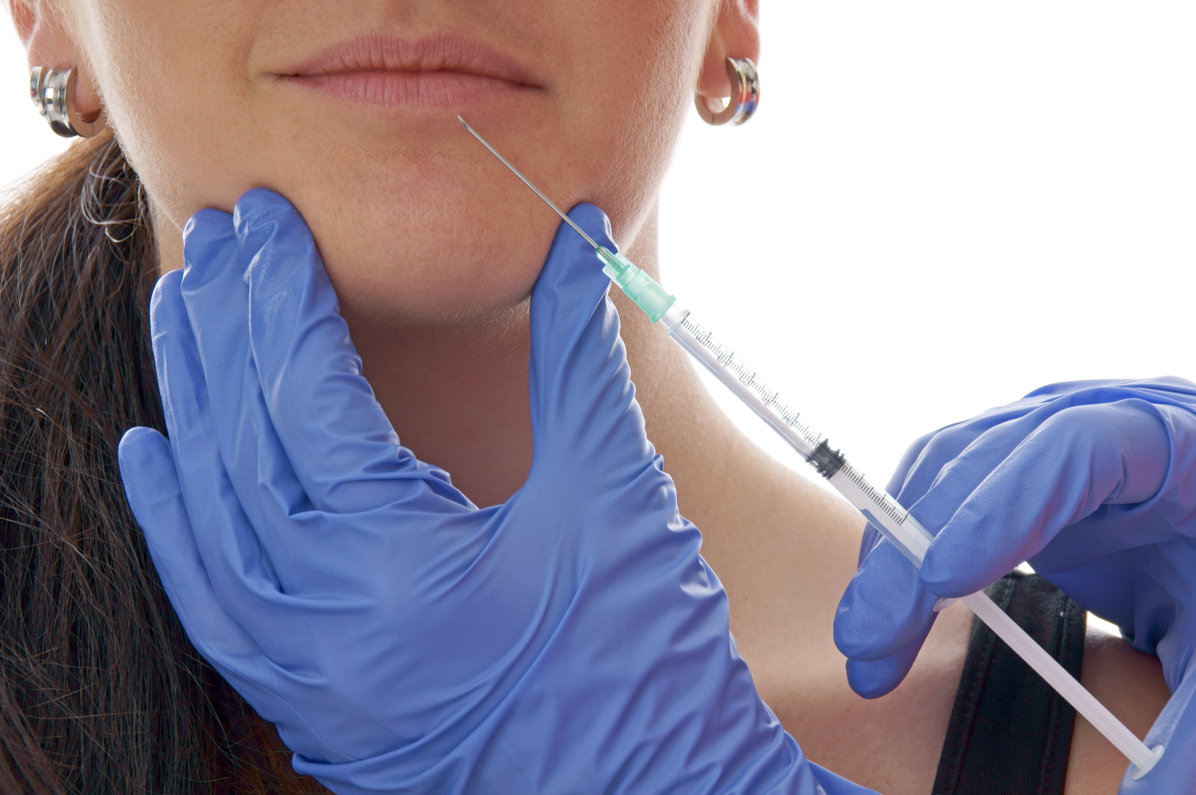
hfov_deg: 13.7
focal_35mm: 150
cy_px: 398
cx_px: 598
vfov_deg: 9.1
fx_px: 4978
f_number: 11
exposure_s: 1/160
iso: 100
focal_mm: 100
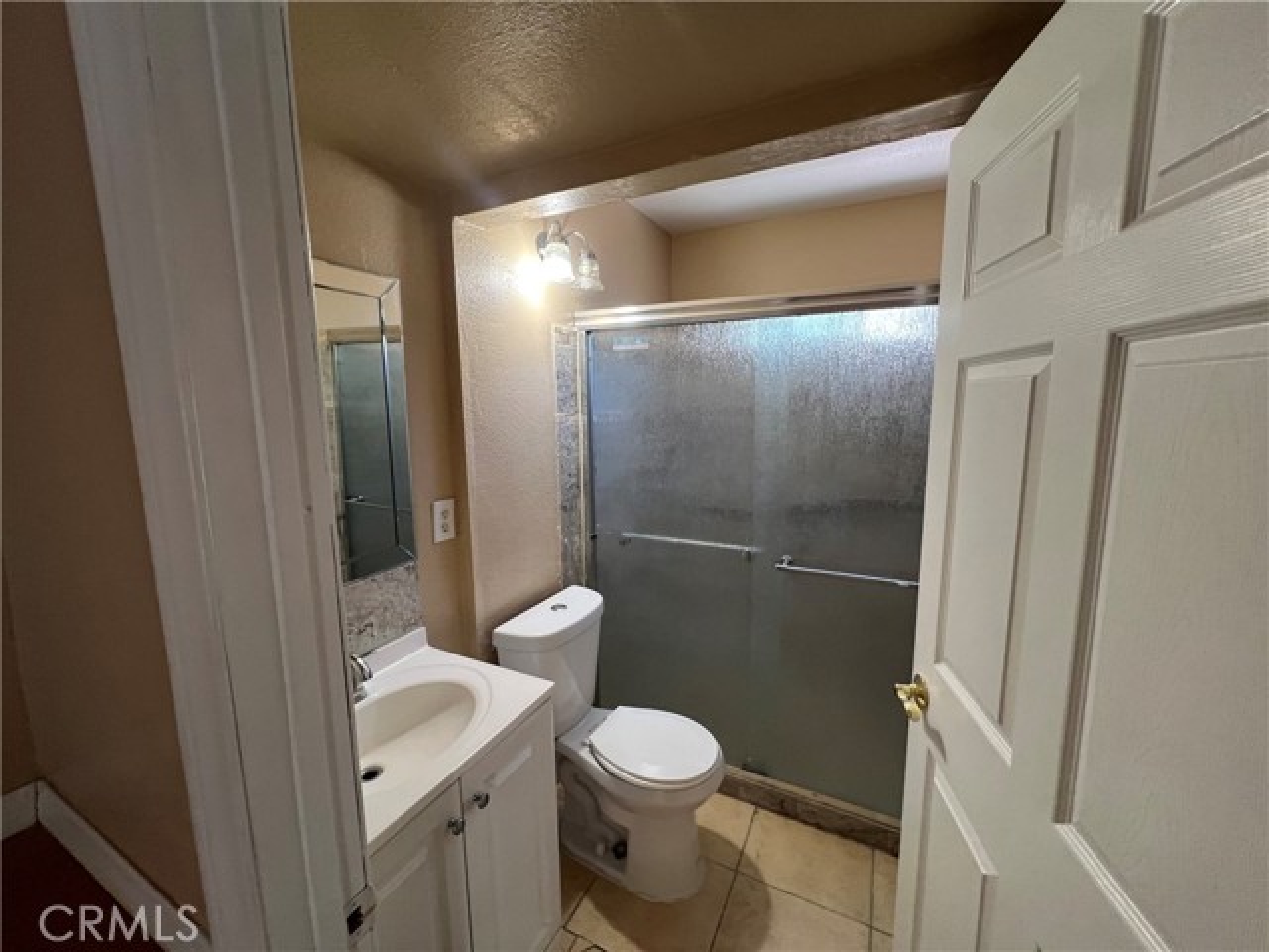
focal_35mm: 13
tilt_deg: -8.7
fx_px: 477
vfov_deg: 89.9
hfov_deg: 106.2
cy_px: 476
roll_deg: +1.1
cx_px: 634
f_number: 1.8
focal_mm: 1.57
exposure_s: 1/60
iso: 200
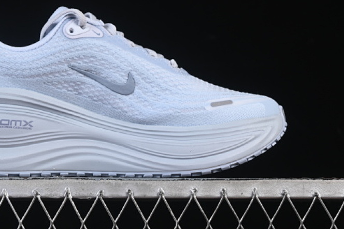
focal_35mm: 122
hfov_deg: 16.7
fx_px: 1166
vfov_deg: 11.2
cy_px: 62
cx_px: 106
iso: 160
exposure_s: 1/80
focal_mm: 50
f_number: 8
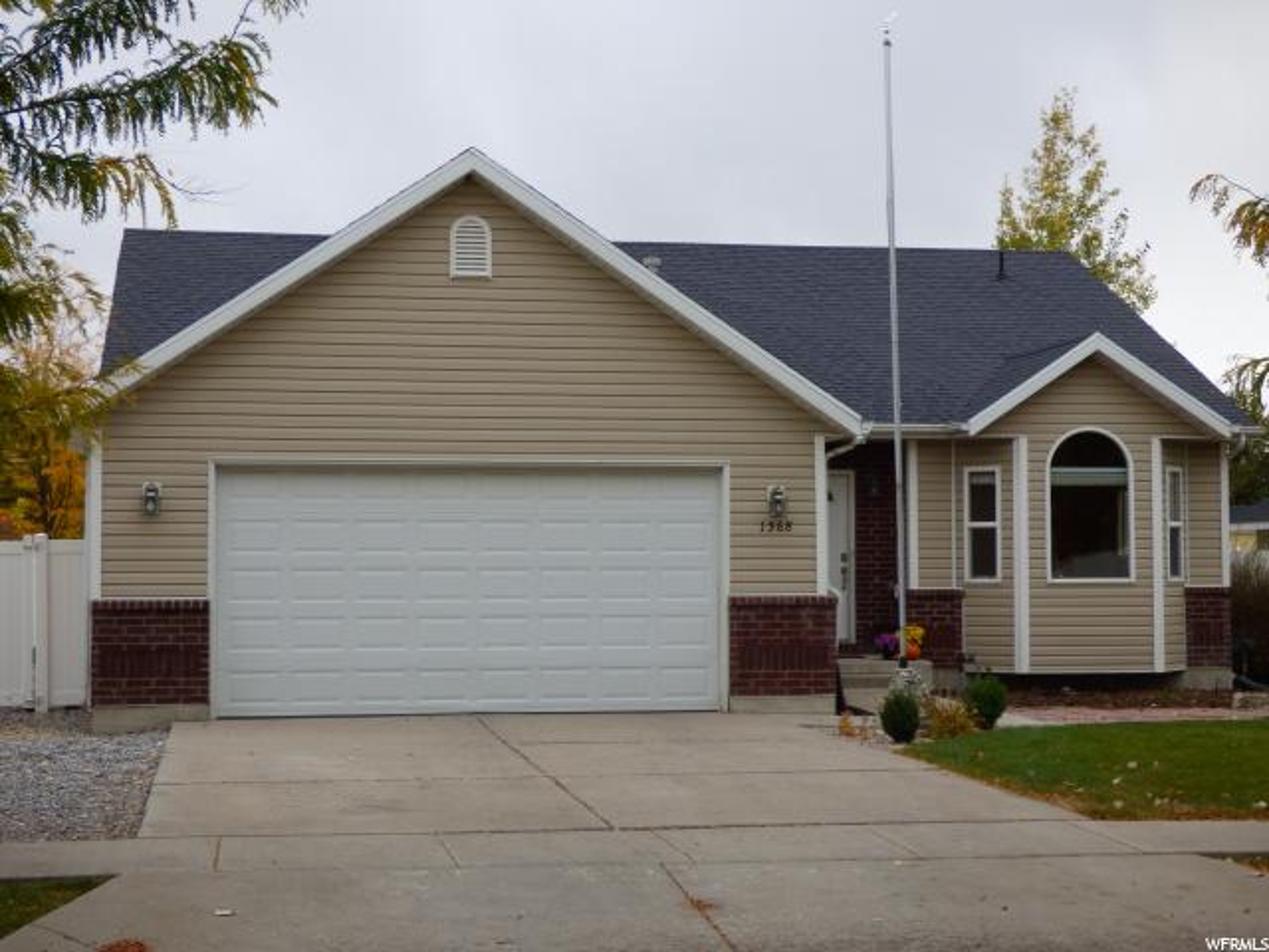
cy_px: 476
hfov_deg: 33.2
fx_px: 2126
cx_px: 634
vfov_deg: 25.2
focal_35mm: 58
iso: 100
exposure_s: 1/250
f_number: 4
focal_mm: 9.92
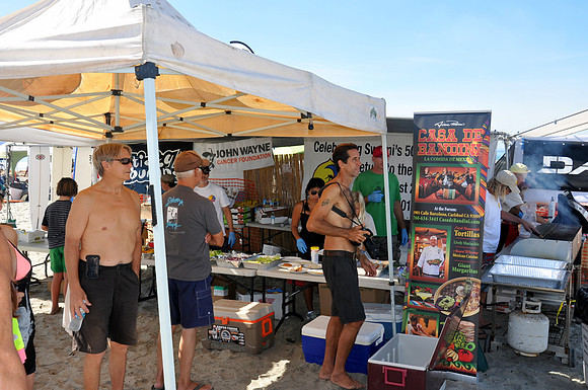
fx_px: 587
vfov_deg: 36.8
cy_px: 195
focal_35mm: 36
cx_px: 294
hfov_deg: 53.2
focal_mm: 24
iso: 200
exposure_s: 1/200
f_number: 9
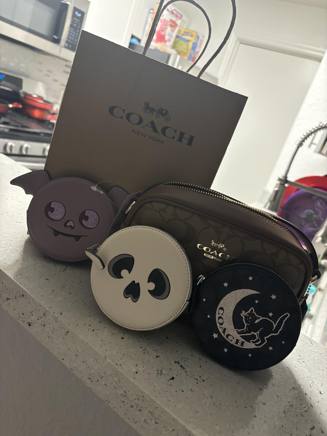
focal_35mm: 26
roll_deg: -19.9
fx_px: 327
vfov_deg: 67.3
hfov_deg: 53.1
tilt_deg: -18.0
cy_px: 218
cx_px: 164
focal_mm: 5.96
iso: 500
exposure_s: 1/60
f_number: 1.6
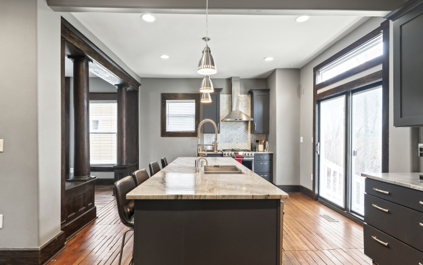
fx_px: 225
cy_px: 139
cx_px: 209
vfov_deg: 60.8
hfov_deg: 86.4
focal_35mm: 20
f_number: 7.1
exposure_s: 1/2.5
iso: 800
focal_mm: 18.5
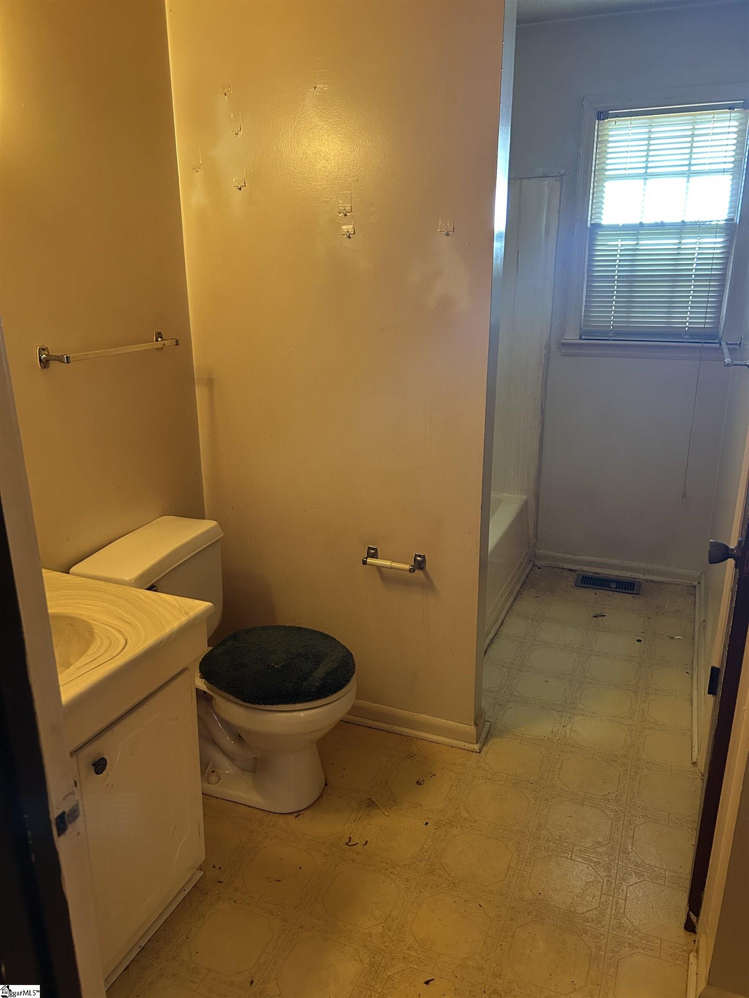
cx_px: 374
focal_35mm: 26
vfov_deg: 67.3
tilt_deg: -17.3
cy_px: 499
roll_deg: -0.5
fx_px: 750
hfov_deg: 53.1
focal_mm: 5.7
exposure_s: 1/60
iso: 400
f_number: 1.5
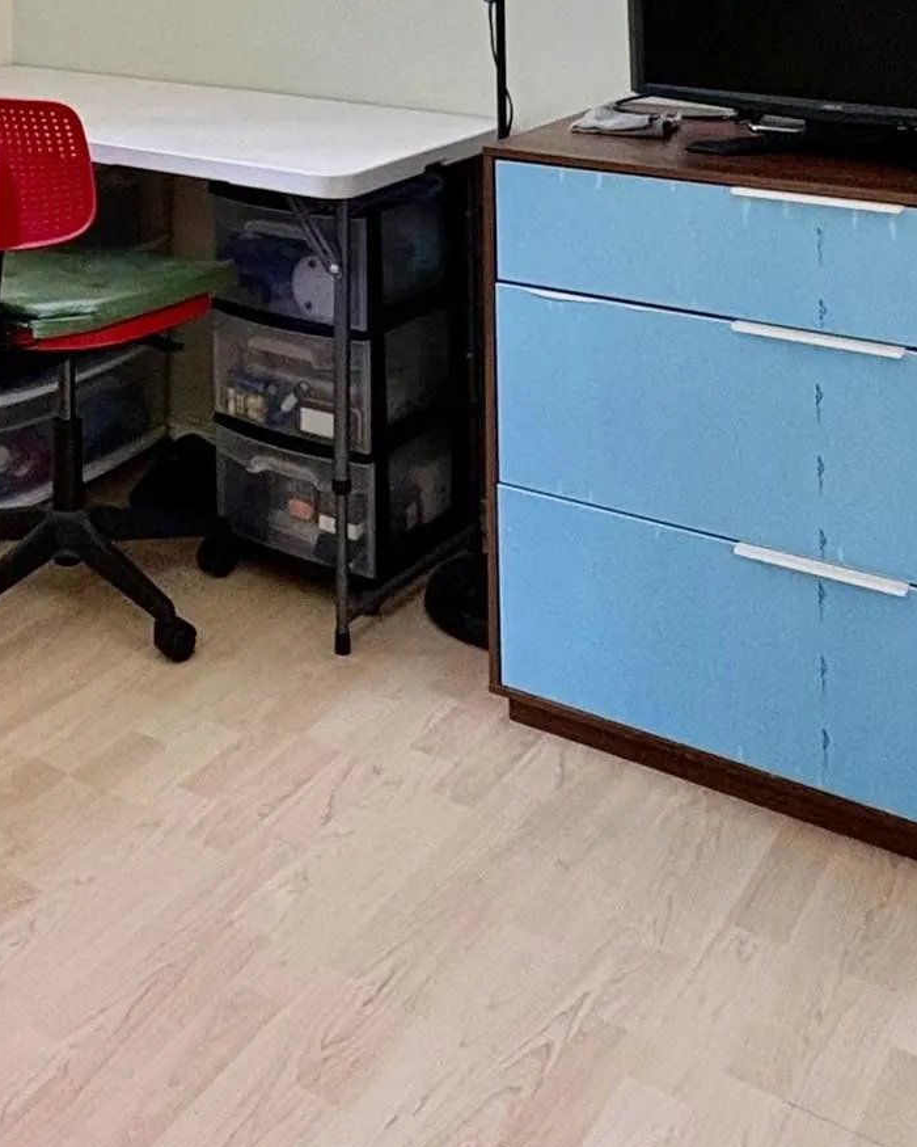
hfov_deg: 30.4
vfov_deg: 32.6
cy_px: -201
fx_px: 1628
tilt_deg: +2.1
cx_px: 132
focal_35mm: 48
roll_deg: +0.5
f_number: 2.2
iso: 250
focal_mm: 2.22
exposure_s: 1/60
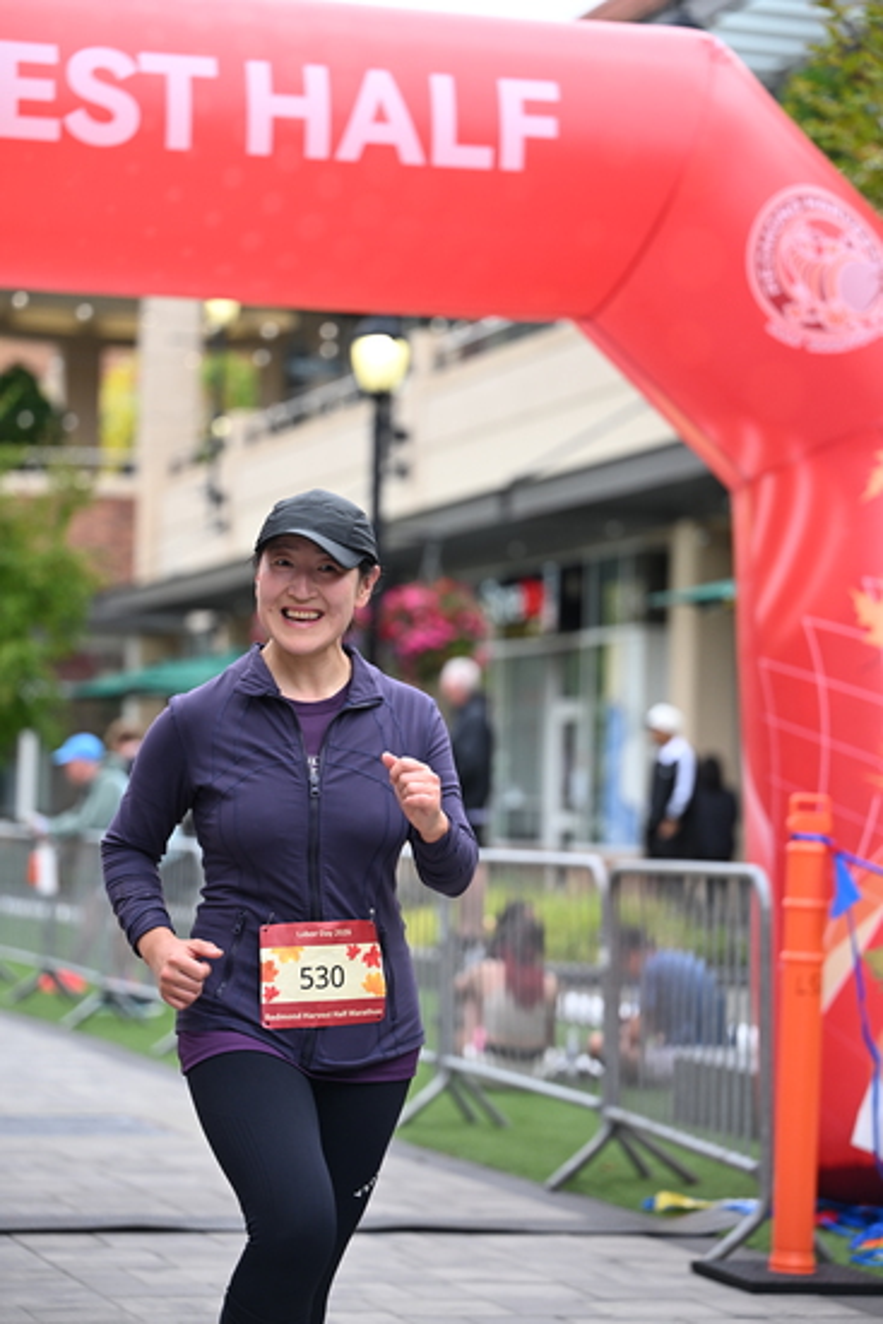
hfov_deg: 14.4
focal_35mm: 95
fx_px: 3493
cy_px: 662
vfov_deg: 21.5
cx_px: 442
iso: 640
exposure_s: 1/1600
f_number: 2.8
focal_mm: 95
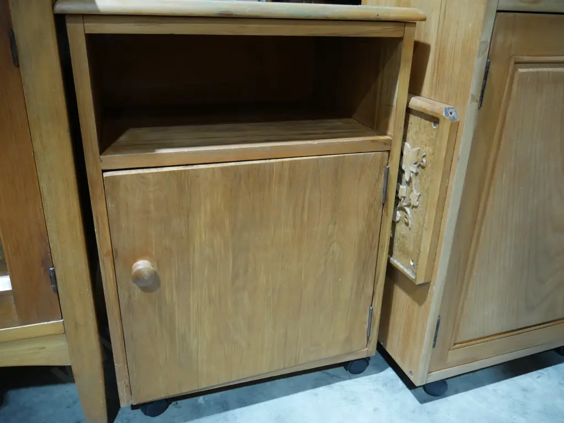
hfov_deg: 63.4
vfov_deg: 49.8
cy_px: 212
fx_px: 456
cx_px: 282
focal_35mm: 28
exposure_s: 1/60
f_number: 3.5
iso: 1000
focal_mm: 14
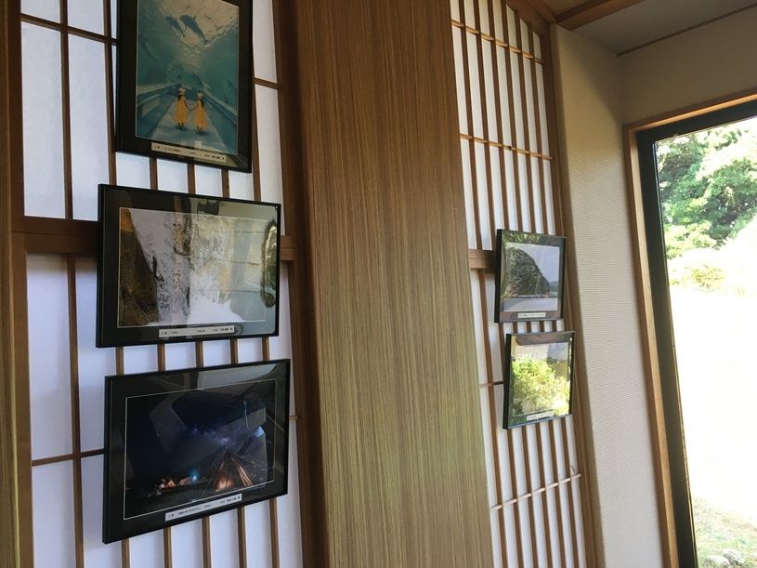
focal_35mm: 29
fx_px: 634
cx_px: 378
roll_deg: +3.9
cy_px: 284
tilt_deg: +5.3
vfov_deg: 48.2
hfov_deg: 61.7
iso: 32
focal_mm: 4.15
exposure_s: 1/30
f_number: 2.2
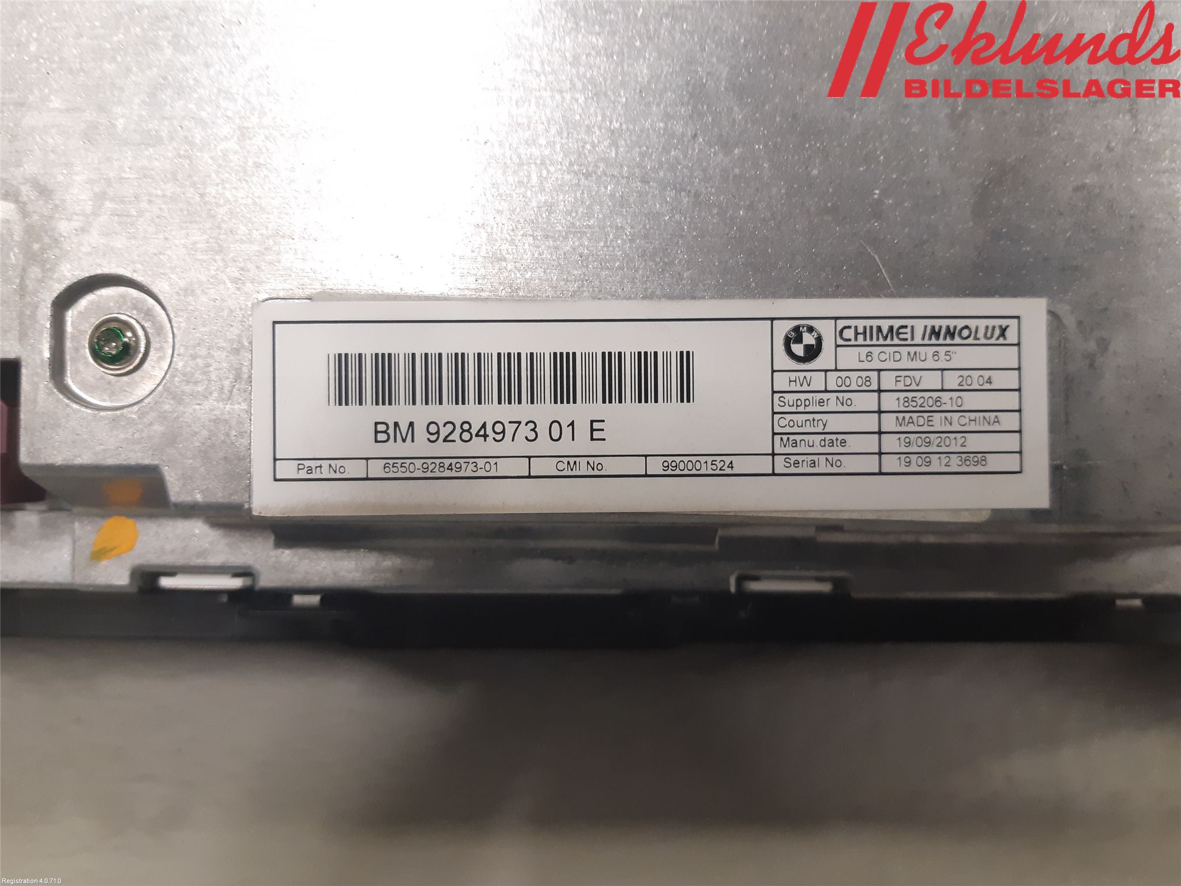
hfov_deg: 67.3
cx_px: 590
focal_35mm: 26
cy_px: 443
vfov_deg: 53.1
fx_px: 887
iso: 200
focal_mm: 3.93
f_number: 1.7
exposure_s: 1/50
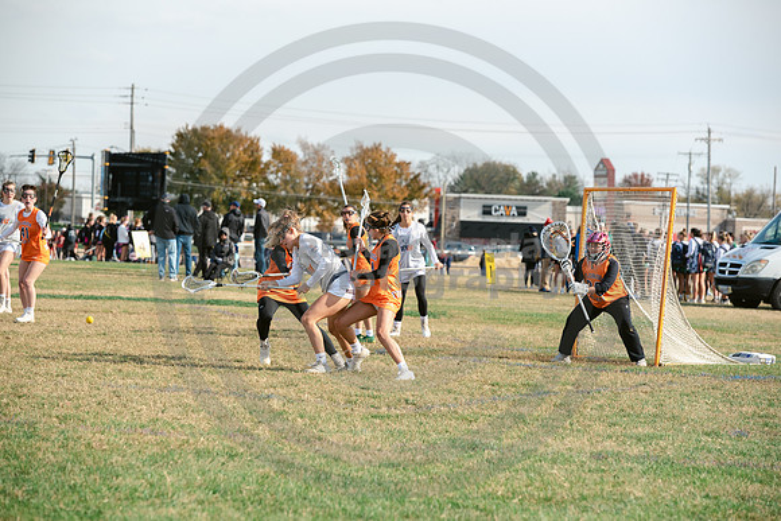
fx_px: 2929
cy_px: 261
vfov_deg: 10.2
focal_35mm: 135
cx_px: 391
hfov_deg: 15.2
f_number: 5
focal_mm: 135
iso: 250
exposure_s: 1/1600
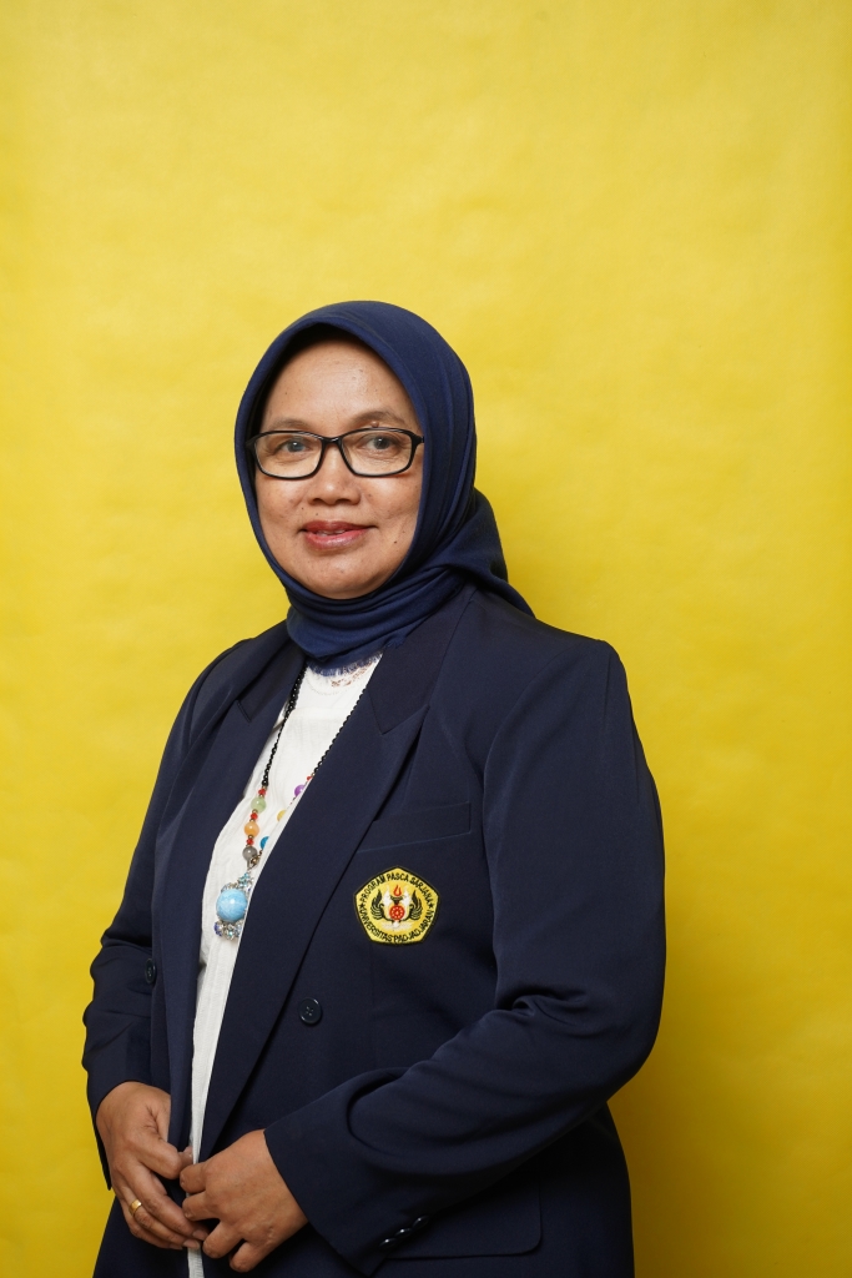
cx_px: 426
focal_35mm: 70
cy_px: 639
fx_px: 2484
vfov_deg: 28.8
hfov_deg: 19.5
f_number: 7.1
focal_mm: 70
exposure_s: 1/200
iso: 500
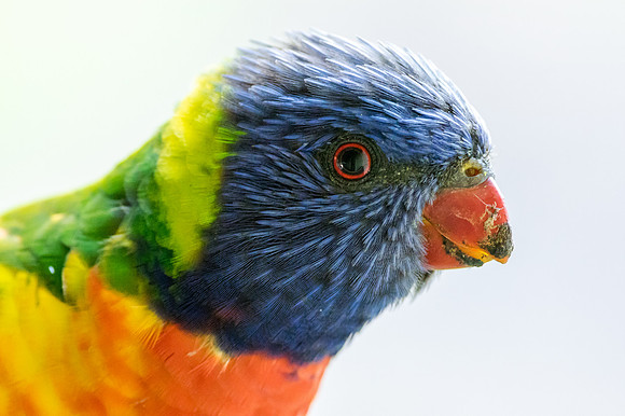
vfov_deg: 3.1
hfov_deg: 4.6
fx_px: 7808
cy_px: 208
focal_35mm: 450
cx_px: 312
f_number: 5.6
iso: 4500
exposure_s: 1/90
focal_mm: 300
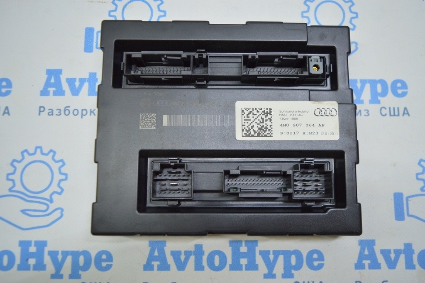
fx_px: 354
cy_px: 142
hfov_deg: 62.0
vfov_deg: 43.5
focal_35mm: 30
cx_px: 212
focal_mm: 20
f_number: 3.5
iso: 400
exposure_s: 1/80
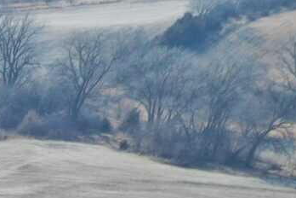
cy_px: 659
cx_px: -686
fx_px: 1694
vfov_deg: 6.0
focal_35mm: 206
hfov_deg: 8.1
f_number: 5
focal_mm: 10.26
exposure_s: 1/320
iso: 100
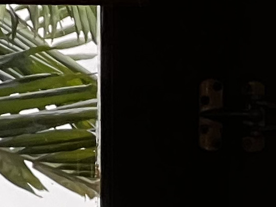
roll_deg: +0.5
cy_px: 564
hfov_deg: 3.4
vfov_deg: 2.5
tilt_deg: -0.7
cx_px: 550
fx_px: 4648
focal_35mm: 583
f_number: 2.8
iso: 100
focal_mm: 9
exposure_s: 1/100
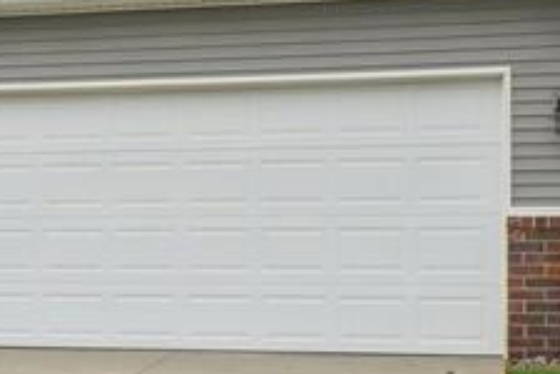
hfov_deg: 16.5
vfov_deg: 11.7
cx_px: -197
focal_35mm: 116
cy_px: 304
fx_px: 1809
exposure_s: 1/125
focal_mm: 17
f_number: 8
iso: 100
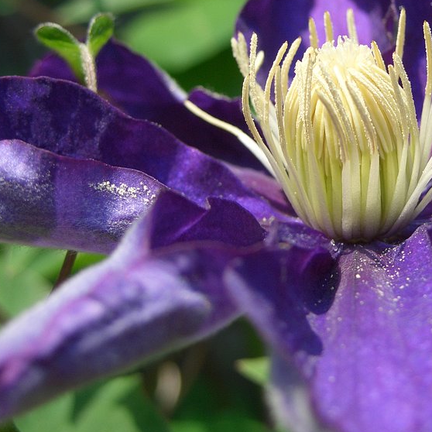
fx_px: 1214
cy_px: 175
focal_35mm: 86
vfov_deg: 20.2
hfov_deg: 19.8
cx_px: 385
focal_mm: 11.3
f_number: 3.2
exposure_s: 1/400
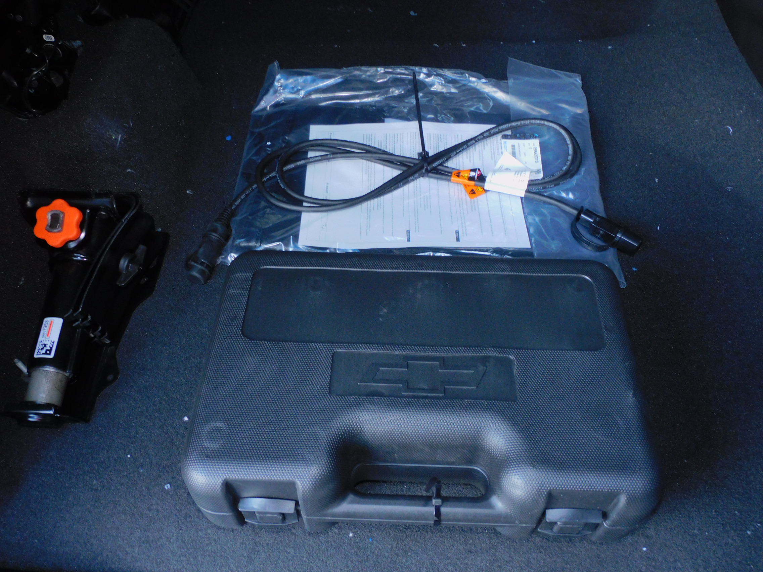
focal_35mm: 30
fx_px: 661
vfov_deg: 46.8
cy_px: 286
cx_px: 382
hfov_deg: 60.0
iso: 200
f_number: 3.5
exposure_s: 1/30
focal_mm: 5.4
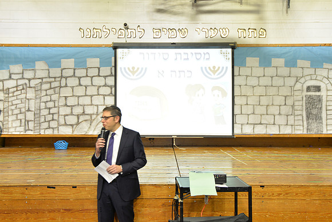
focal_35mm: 35
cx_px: 166
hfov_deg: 54.4
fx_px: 323
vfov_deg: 37.9
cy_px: 111
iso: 1000
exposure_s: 1/50
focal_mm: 35
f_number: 4
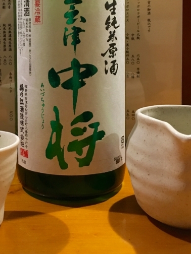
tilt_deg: -1.1
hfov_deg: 31.2
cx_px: 61
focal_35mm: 46
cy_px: 54
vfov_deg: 39.8
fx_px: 338
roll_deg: +0.3
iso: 200
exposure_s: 1/30
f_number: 2.2
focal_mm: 4.15
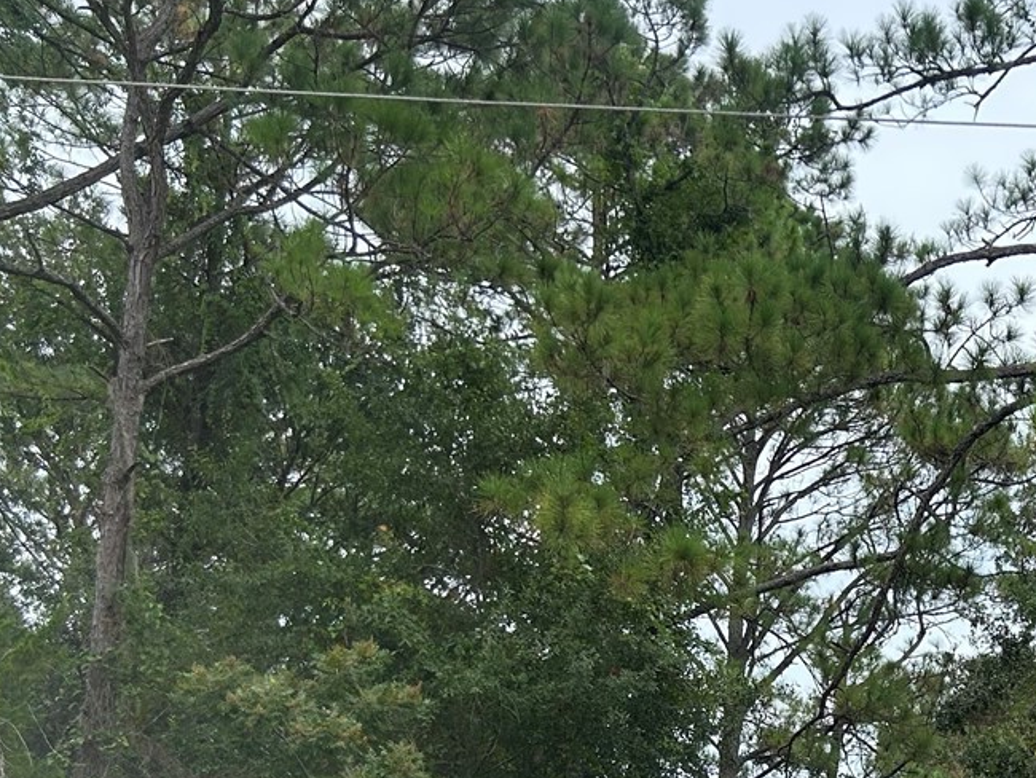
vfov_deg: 22.1
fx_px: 1916
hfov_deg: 27.5
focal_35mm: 64
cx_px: 1162
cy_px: 773
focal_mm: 5.7
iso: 50
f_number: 1.5
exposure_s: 1/1779
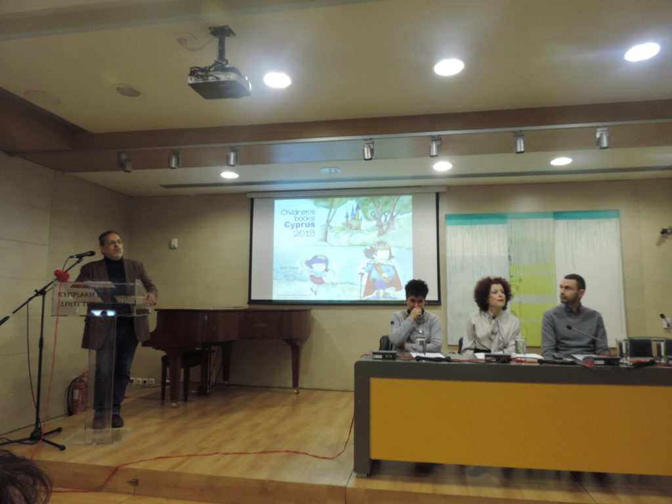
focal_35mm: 24
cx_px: 336
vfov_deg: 56.8
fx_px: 466
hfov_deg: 71.6
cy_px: 252
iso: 320
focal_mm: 4.3
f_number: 3
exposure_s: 1/30
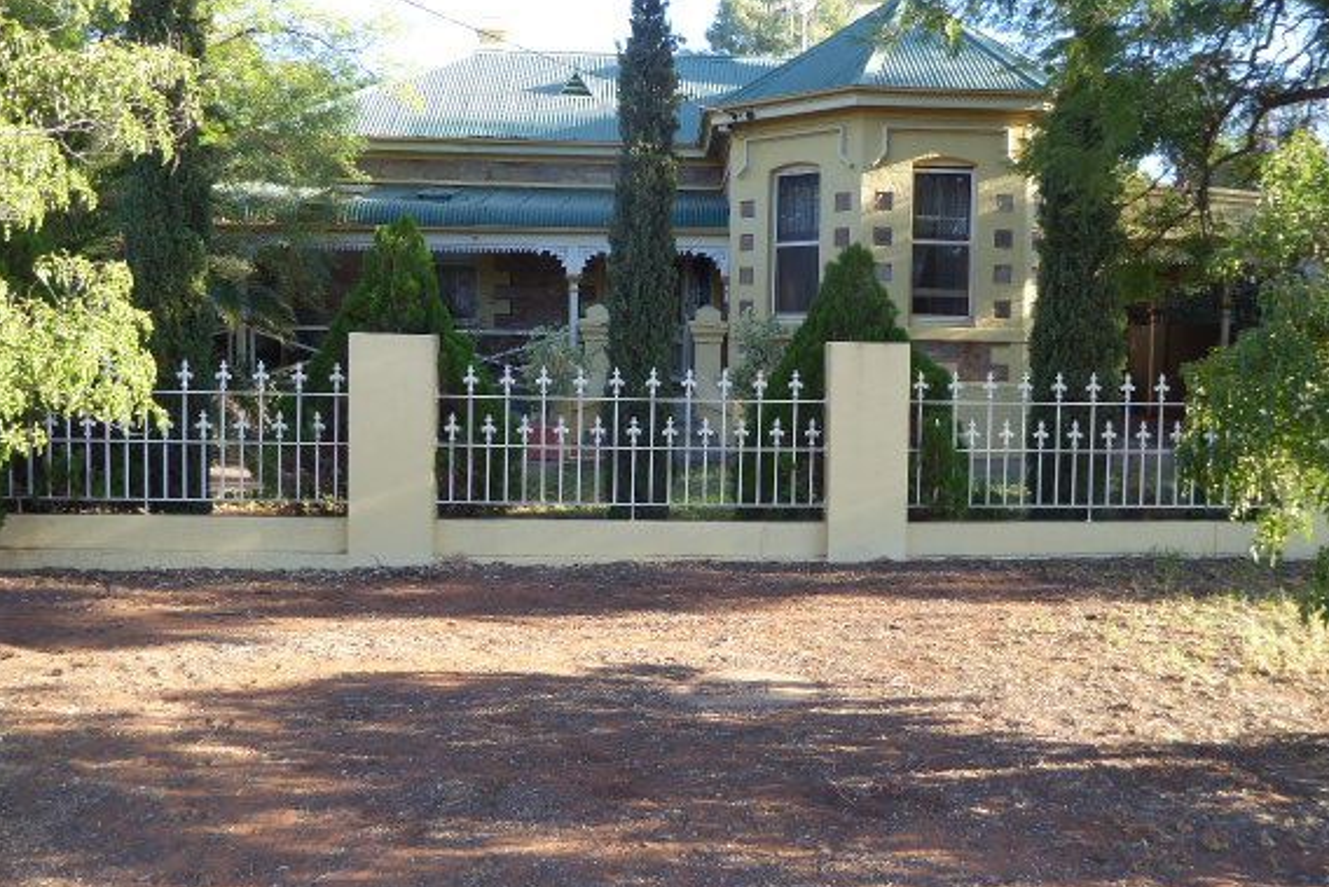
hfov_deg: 55.7
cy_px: 421
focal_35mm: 34
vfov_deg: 38.9
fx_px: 1255
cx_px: 707
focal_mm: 5
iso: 80
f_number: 3.5
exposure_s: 1/100
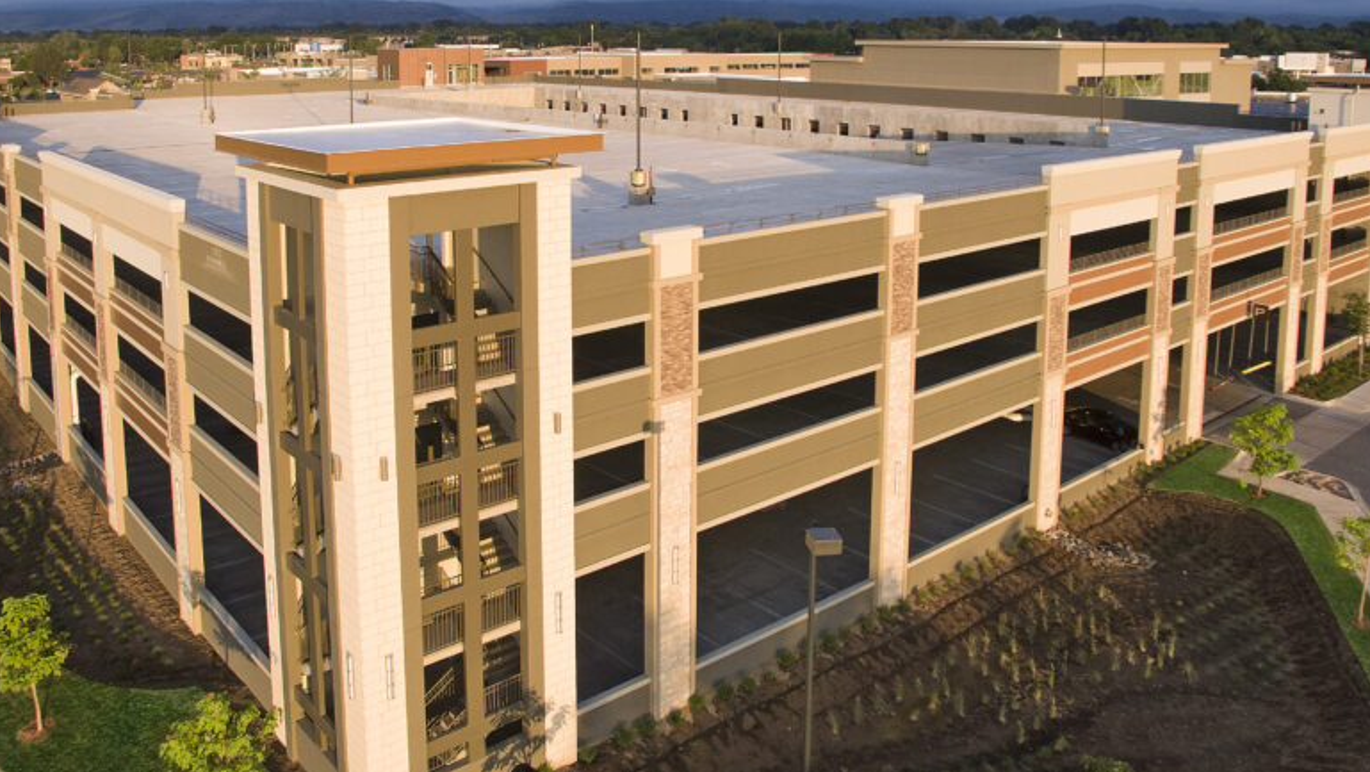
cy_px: 327
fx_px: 1054
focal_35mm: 29
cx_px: 663
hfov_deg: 66.0
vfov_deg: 40.1
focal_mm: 3.61
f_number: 2.8
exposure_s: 1/120
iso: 400
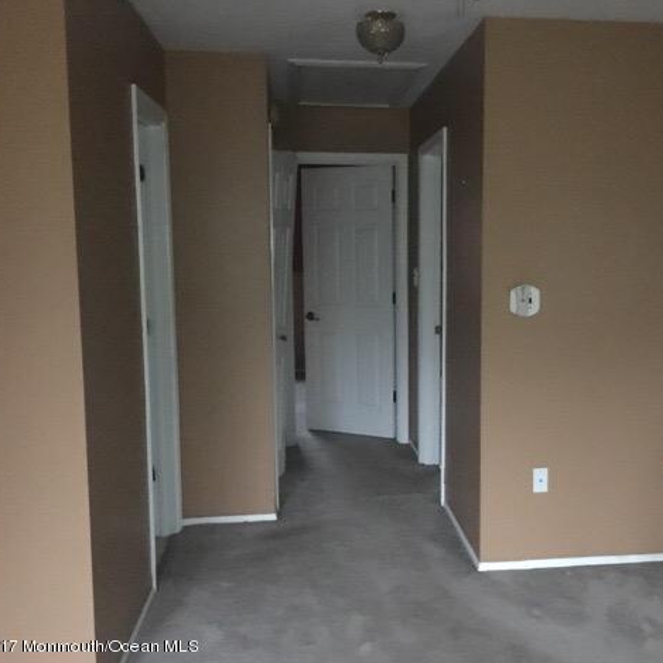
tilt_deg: -7.1
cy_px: 335
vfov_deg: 47.2
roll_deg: -0.7
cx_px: 411
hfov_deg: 46.8
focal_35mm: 35
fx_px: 758
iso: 1250
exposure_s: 1/15
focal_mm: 4.15
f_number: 2.2
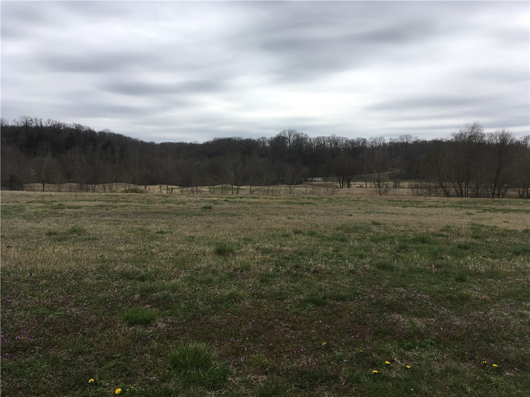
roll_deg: -1.3
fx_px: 444
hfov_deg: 61.7
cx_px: 265
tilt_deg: -3.3
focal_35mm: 29
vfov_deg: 48.2
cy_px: 198
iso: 25
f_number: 2.2
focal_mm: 4.15
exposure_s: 1/927
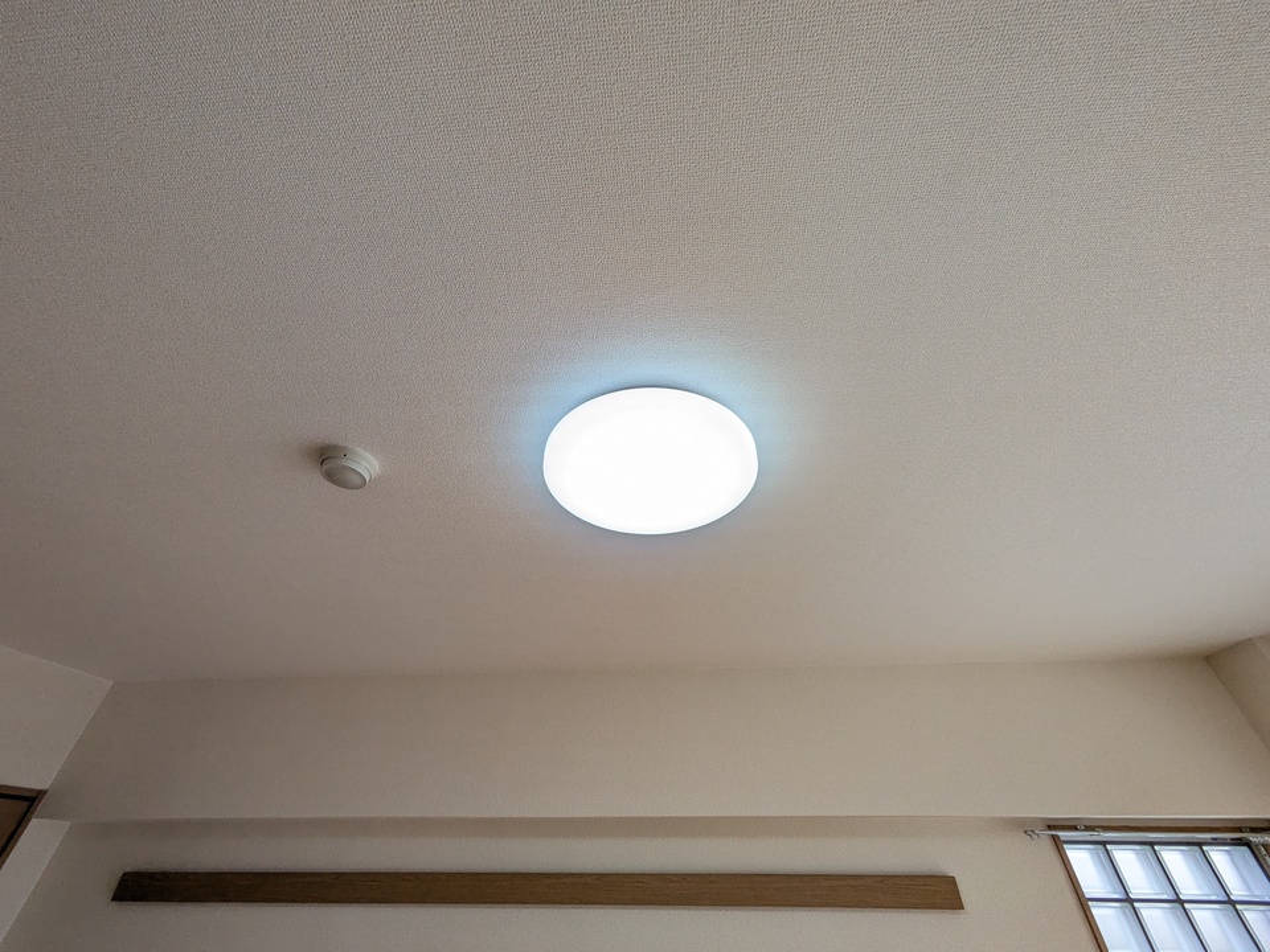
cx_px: 635
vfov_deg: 85.7
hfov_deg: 102.1
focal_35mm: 14
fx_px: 514
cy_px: 476
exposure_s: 1/120
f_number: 2.2
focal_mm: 1.83
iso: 50
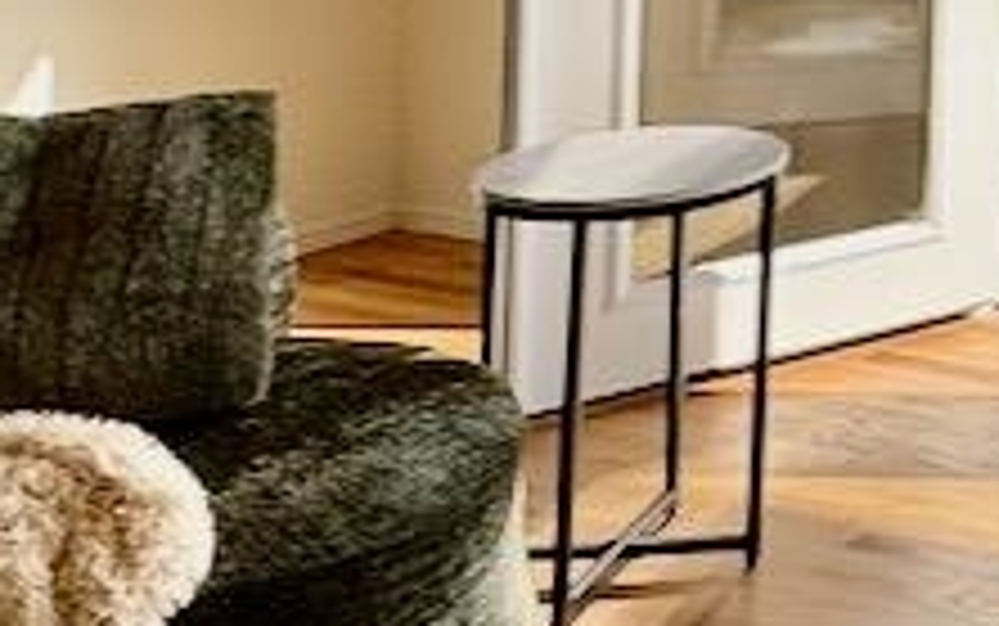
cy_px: 23
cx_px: 1577
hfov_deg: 24.8
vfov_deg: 21.7
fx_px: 1580
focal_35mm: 58
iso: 50
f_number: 2.2
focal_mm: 2.22
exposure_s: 1/1506
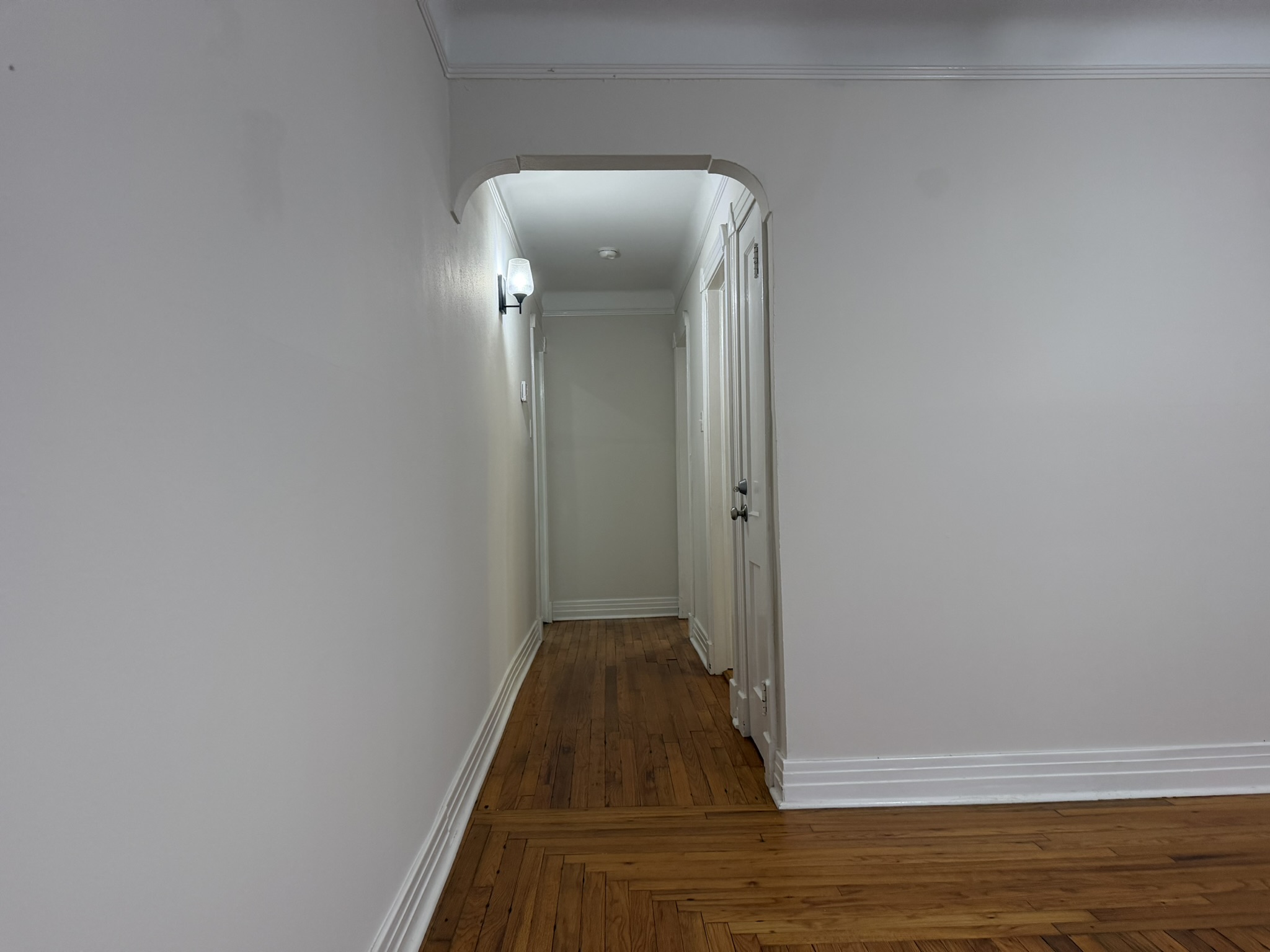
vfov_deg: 56.8
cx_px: 635
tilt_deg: -0.9
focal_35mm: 24
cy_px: 476
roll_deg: +1.8
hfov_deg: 71.6
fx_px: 881
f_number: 1.78
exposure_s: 1/120
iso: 320
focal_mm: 6.76
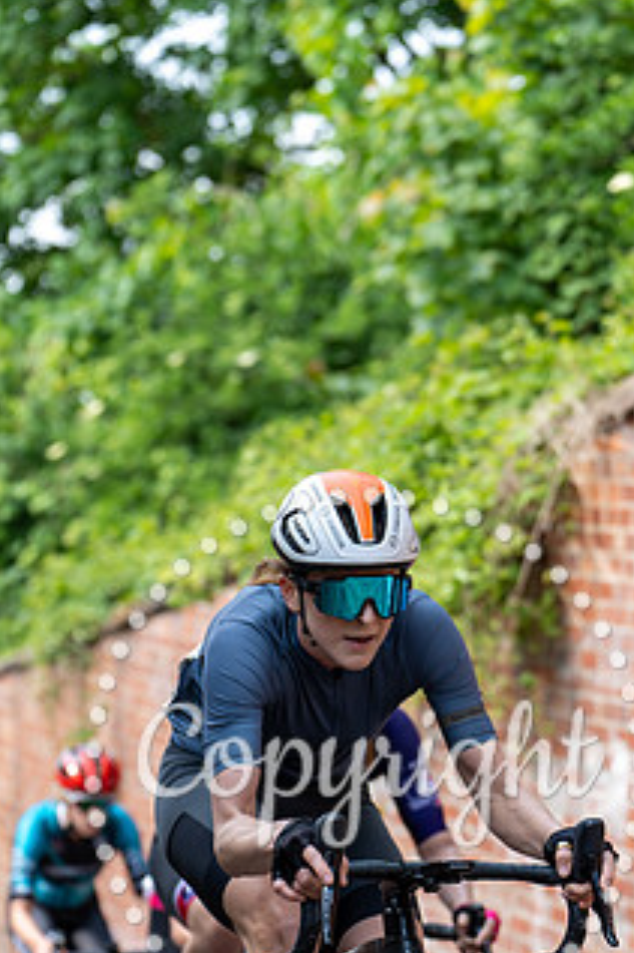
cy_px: 514
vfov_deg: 16.8
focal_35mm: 122
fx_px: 3226
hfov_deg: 11.2
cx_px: 424
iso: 200
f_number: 3.2
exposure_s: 1/640
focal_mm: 86
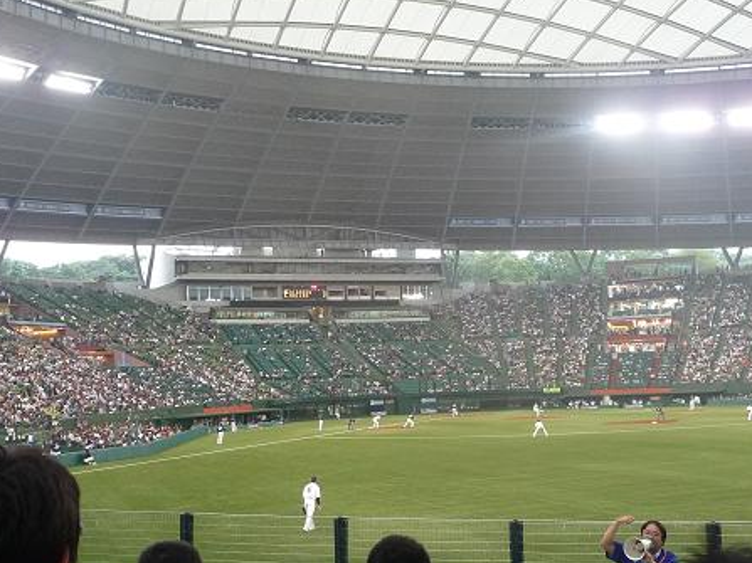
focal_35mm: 47
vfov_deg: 30.8
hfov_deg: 40.4
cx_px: 392
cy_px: 313
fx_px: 1021
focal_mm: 5
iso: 320
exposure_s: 1/30
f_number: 3.4
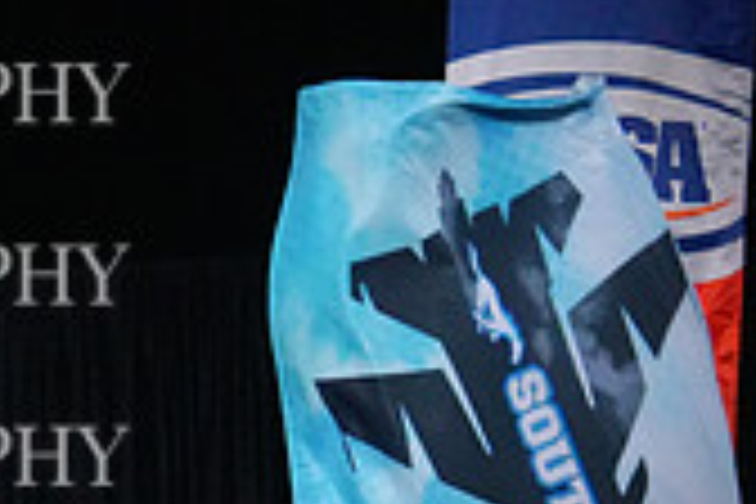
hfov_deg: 3.1
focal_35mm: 657
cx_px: -522
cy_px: 547
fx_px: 13796
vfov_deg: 2.1
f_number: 5.6
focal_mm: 190
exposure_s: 1/1250
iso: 16000
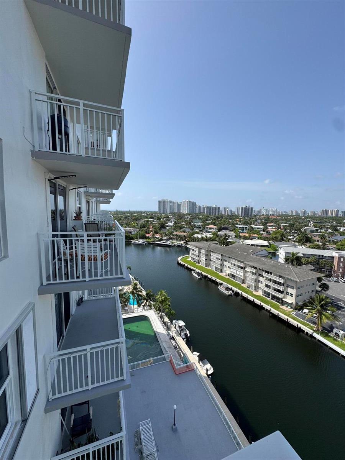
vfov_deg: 102.1
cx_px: 172
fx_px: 186
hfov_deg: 85.7
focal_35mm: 14
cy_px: 230
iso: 50
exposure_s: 1/2494
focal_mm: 2.22
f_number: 2.2
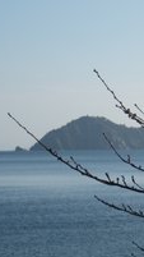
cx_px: 138
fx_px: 1134
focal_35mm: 167
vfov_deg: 12.9
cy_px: 110
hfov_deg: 7.2
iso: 50
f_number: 4.8
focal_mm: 13.7
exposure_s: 1/320
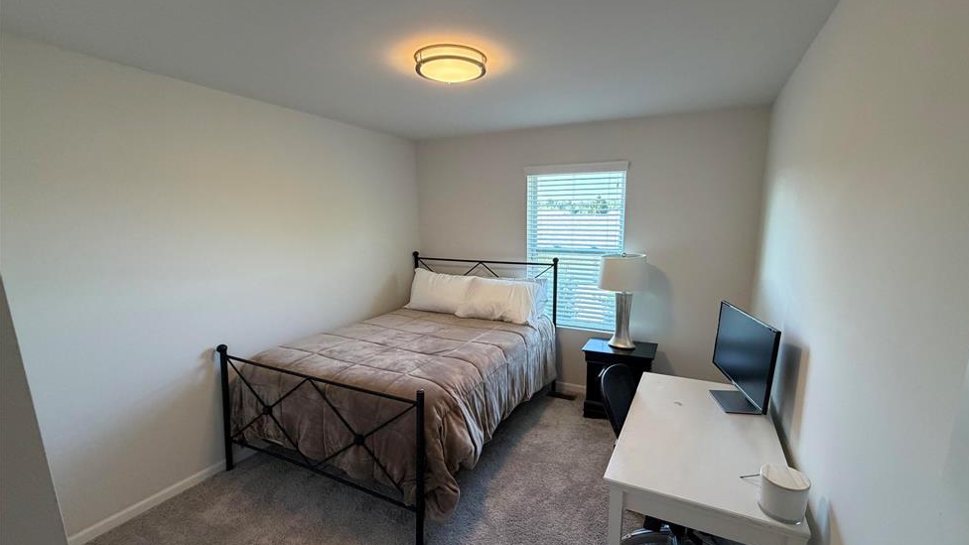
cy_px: 296
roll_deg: +0.9
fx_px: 411
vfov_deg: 67.0
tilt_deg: -11.6
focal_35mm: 16
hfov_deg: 99.3
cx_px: 507
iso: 320
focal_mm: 2.22
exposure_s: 1/120
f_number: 2.2
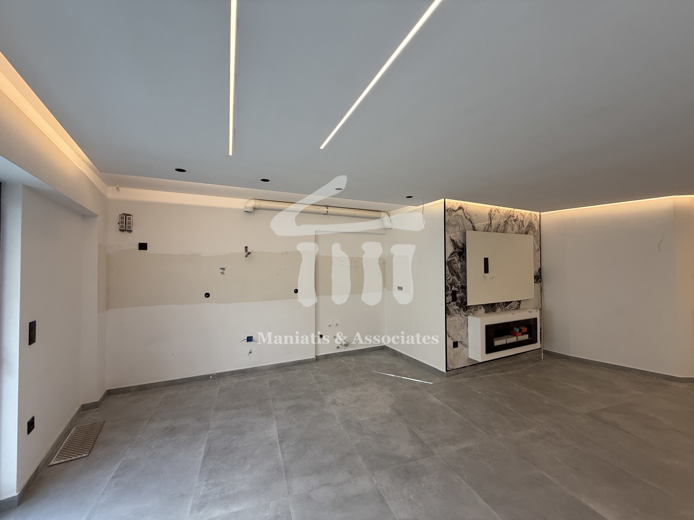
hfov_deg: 102.1
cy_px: 260
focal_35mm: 14
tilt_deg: +1.9
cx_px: 347
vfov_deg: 85.7
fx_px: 281
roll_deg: -0.3
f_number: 2.2
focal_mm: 2.22
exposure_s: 1/99
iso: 125
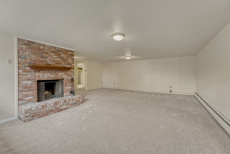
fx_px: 99
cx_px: 115
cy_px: 77
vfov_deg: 75.5
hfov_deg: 98.5
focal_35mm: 16
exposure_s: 1/8
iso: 400
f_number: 8
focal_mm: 15.5
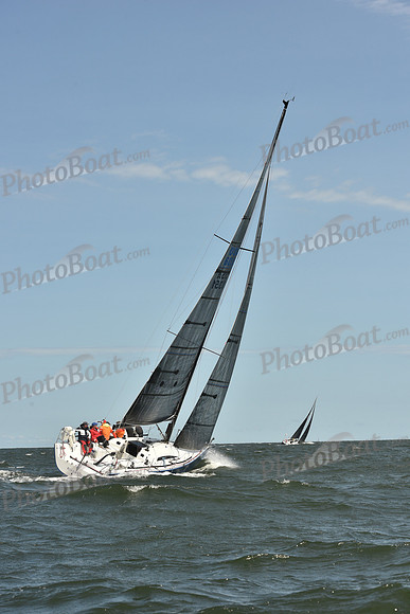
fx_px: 1195
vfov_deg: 28.8
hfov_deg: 19.5
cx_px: 205
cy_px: 307
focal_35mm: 70
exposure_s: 1/800
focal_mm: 70
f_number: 9
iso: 250
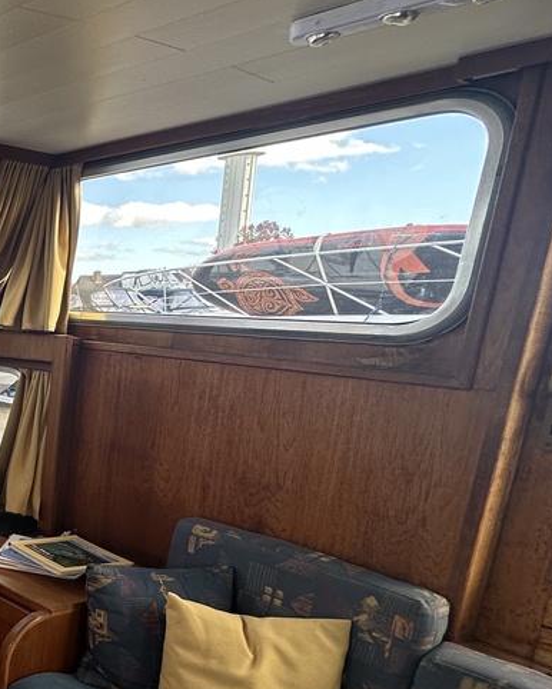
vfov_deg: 52.3
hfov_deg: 27.4
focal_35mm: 34
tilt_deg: -9.4
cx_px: -300
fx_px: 694
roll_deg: +0.8
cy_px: 429
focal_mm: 2.22
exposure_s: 1/99
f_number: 2.2
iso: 40
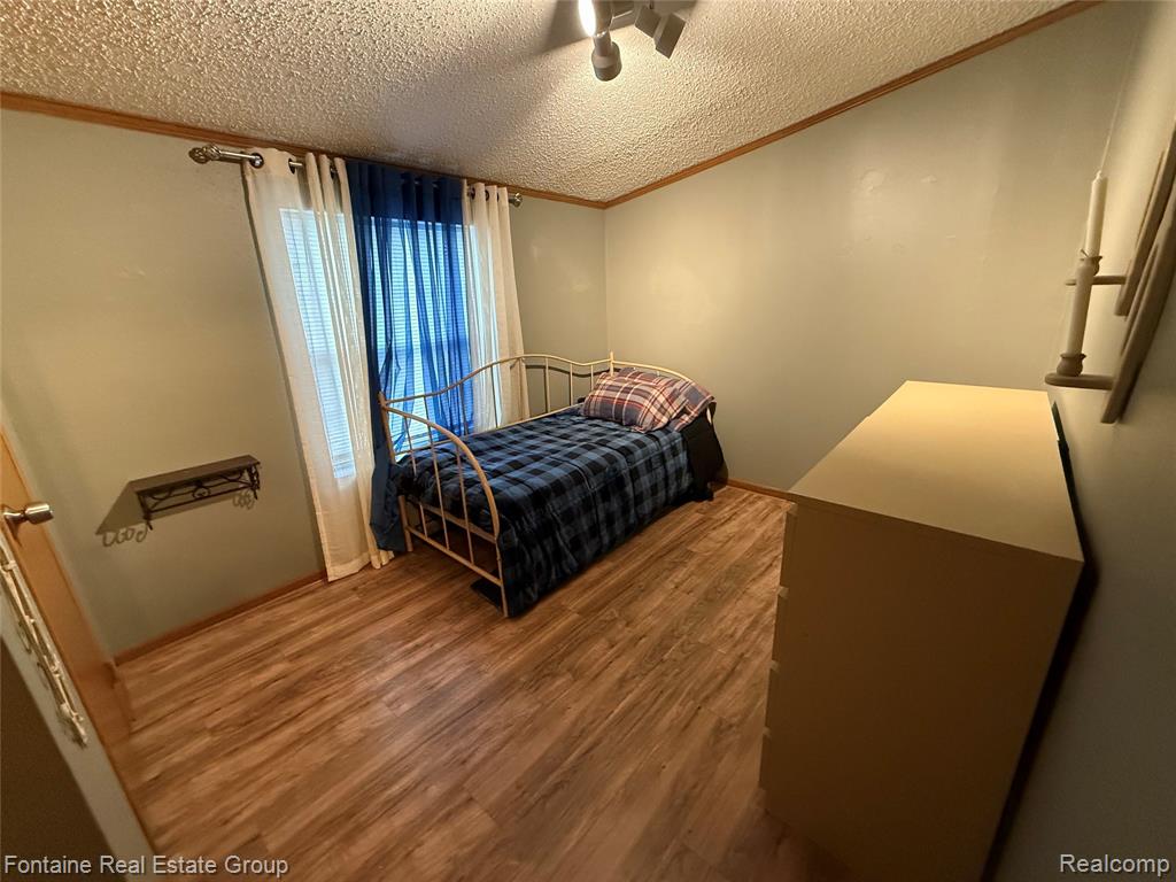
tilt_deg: -17.0
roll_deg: +2.0
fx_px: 476
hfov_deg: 102.1
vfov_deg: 85.7
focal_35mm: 14
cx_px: 588
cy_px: 441
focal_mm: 2.22
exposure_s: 1/60
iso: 640
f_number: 2.2
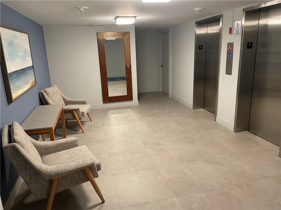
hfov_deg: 67.3
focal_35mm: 26
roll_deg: +2.6
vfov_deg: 53.1
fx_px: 211
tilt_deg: -15.7
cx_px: 140
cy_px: 105
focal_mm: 4.2
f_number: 1.6
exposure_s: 1/60
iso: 250
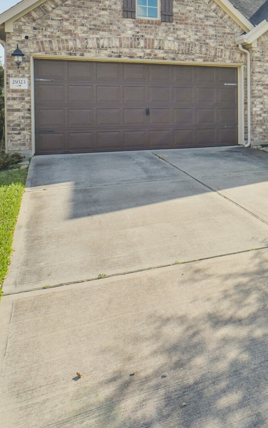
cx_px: 287
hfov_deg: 31.7
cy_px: 113
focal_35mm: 36
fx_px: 420
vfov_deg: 51.9
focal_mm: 14
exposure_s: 1/500
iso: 500
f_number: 11
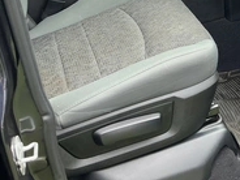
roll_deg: +1.7
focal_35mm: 61
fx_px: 423
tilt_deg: -26.9
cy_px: -10
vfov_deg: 22.8
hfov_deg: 30.4
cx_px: 214
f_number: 1.8
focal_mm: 3
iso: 20
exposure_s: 1/122
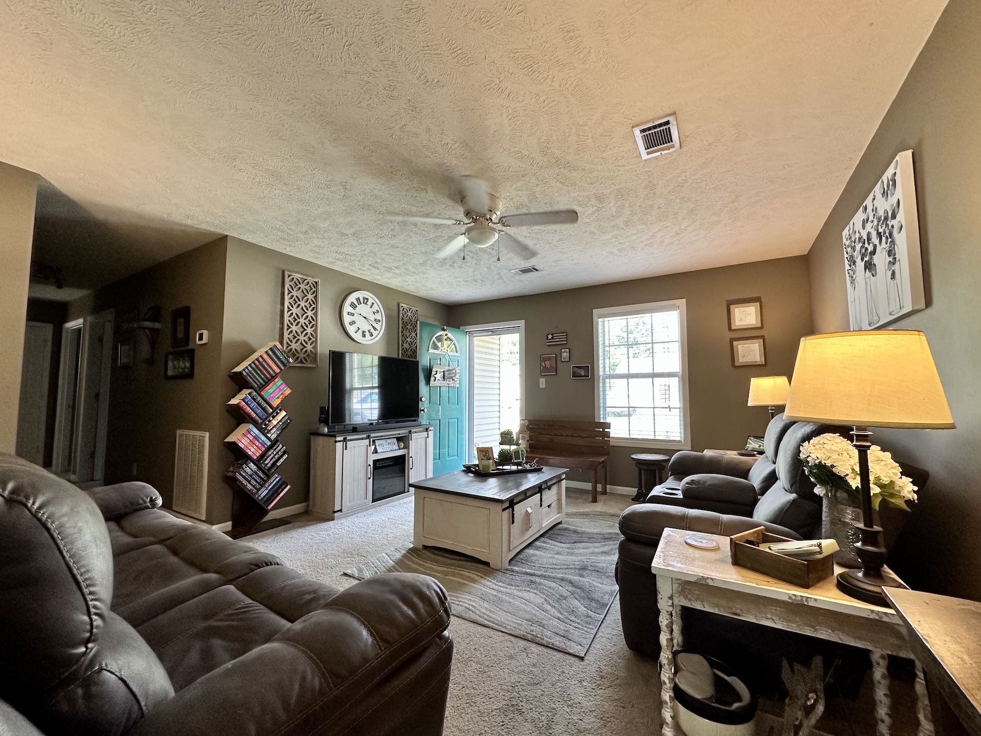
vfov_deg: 85.7
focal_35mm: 14
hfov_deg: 102.1
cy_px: 368
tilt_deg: +3.9
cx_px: 490
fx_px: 397
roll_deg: -0.1
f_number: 2.2
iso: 320
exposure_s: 1/120
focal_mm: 2.22
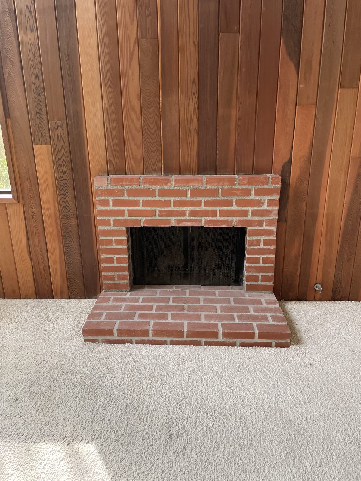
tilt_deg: -17.4
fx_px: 362
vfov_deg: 67.3
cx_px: 180
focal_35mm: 26
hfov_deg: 53.1
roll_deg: +0.2
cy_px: 240
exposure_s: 1/104
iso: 125
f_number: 1.6
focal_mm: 4.2
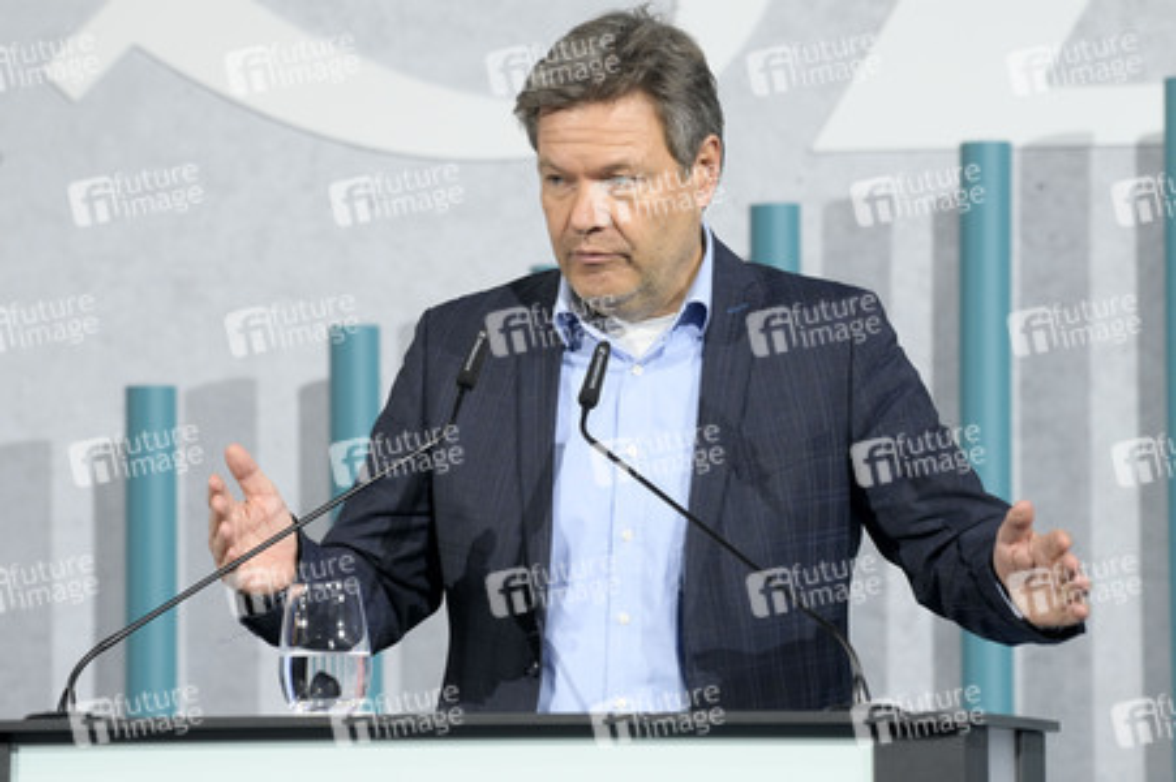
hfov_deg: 8.2
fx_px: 8160
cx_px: 588
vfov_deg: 5.5
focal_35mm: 250
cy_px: 391
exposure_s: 1/500
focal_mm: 250
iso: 4000
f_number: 5.6
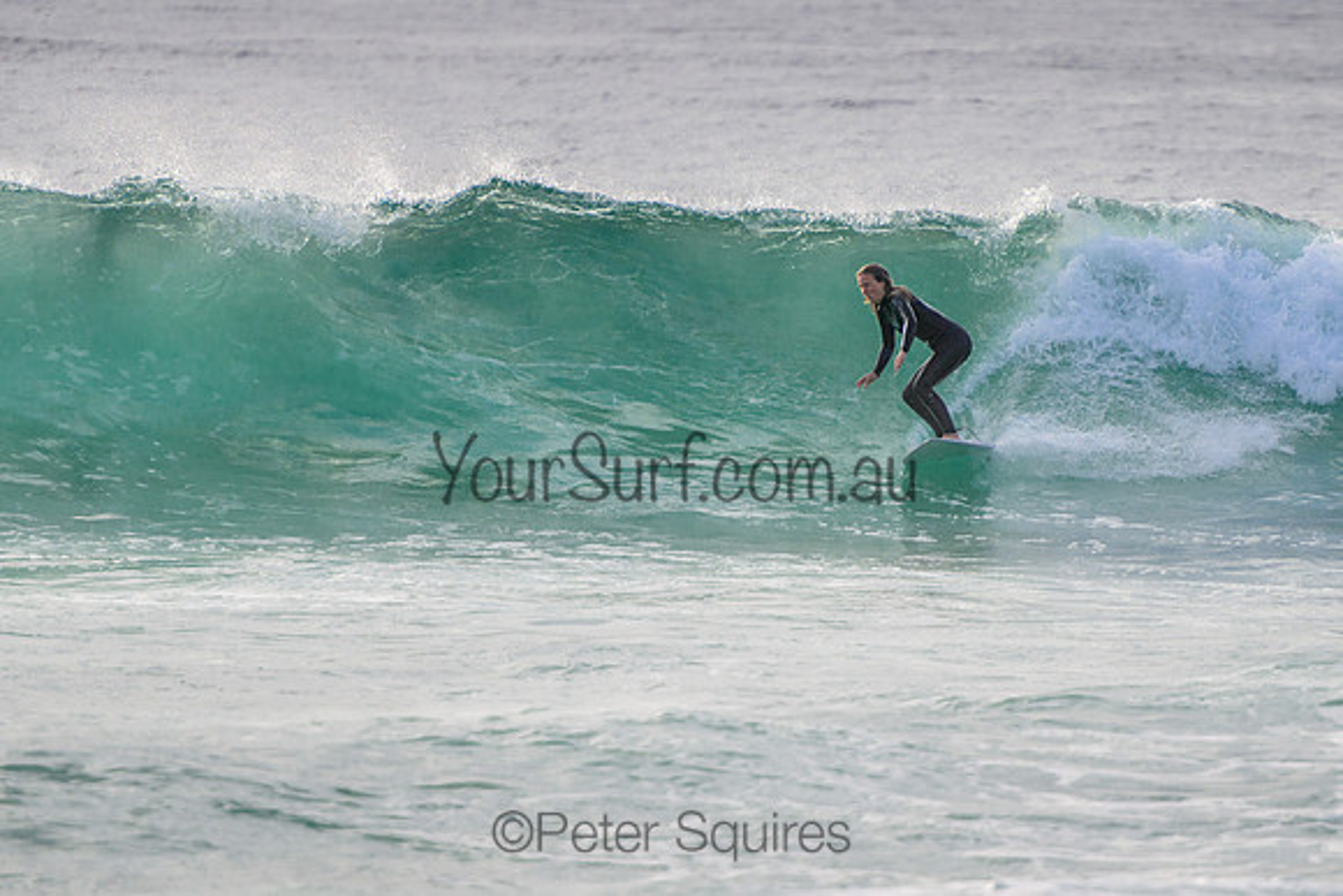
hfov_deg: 3.7
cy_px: 532
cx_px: 754
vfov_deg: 2.5
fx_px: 20528
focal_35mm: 550
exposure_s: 1/2000
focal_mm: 400
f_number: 5.6
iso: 360
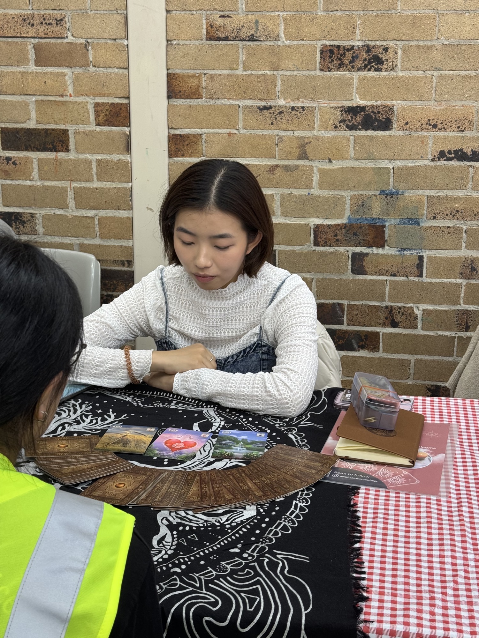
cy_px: 319
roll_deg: +0.2
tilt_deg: -12.5
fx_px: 886
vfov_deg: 39.7
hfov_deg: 30.3
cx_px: 240
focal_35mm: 48
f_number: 1.78
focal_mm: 6.76
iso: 50
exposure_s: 1/50
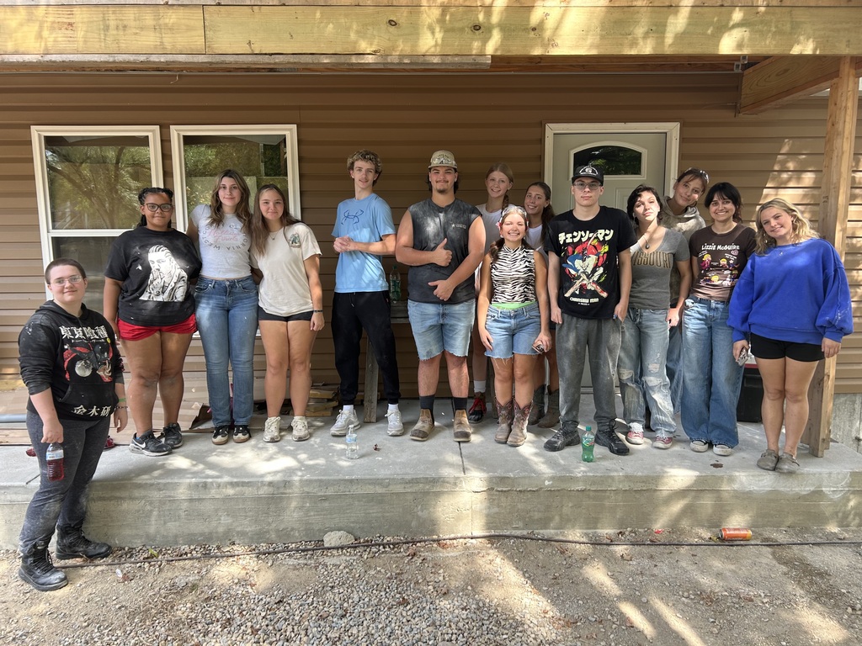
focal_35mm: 26
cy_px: 323
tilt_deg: -8.6
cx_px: 431
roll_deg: +0.3
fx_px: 647
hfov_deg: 67.3
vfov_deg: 53.1
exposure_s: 1/230
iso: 40
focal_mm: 5.7
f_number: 1.5
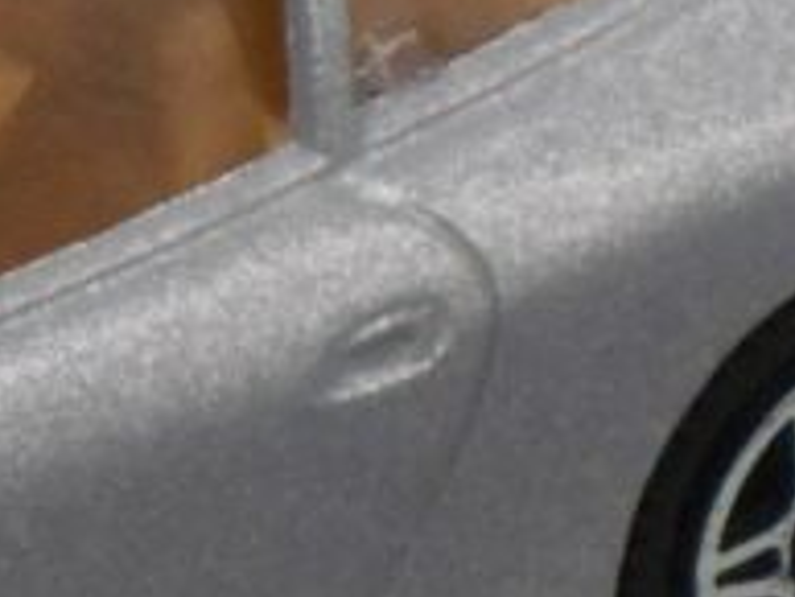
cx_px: -408
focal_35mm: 557
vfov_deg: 2.7
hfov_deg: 3.5
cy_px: 313
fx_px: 12800
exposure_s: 1/250
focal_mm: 18.8
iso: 250
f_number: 5.1
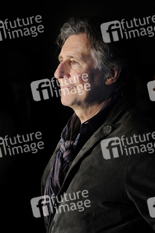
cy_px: 116
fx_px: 1294
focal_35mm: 200
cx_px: 78
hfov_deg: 6.9
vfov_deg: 10.3
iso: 200
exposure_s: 1/100
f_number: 10
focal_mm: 200
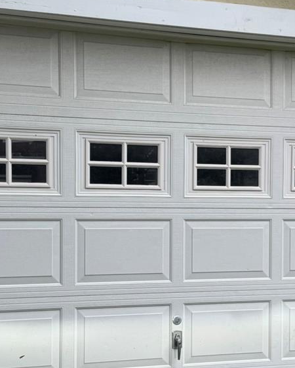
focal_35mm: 64
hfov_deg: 23.8
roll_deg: +0.2
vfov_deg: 29.4
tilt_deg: -2.0
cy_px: 232
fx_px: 698
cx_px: 184
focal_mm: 6.76
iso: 80
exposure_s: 1/639
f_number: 1.78
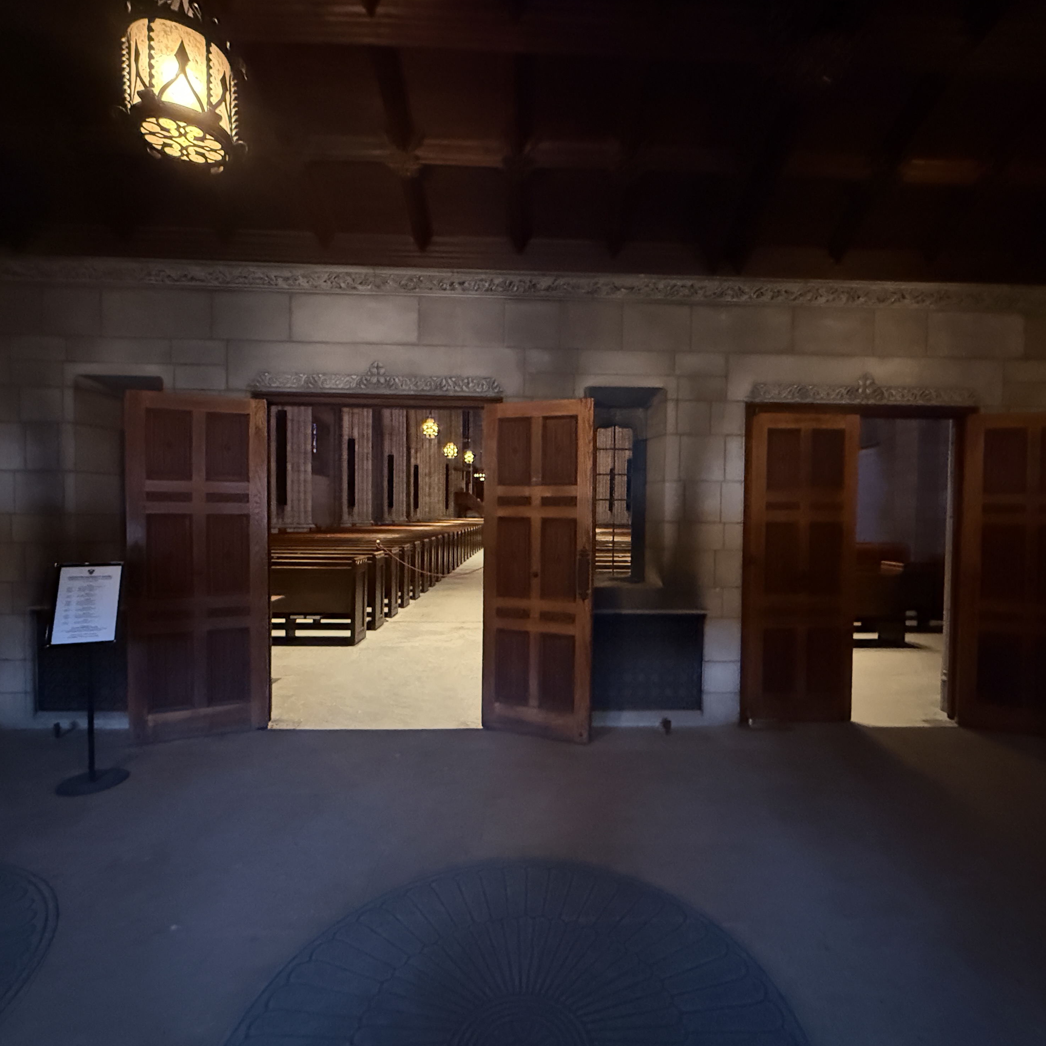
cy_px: 529
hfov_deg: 83.9
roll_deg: -0.2
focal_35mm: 17
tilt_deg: -1.5
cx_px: 558
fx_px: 581
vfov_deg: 84.0
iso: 1600
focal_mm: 2.22
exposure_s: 1/30
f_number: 2.2
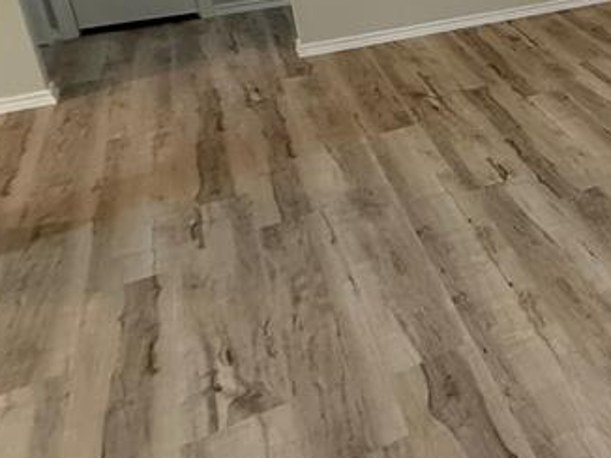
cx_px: 933
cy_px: -9
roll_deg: -0.8
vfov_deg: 30.3
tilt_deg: -13.6
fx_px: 776
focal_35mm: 44
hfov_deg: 27.7
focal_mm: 2.22
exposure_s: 1/120
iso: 200
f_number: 2.2
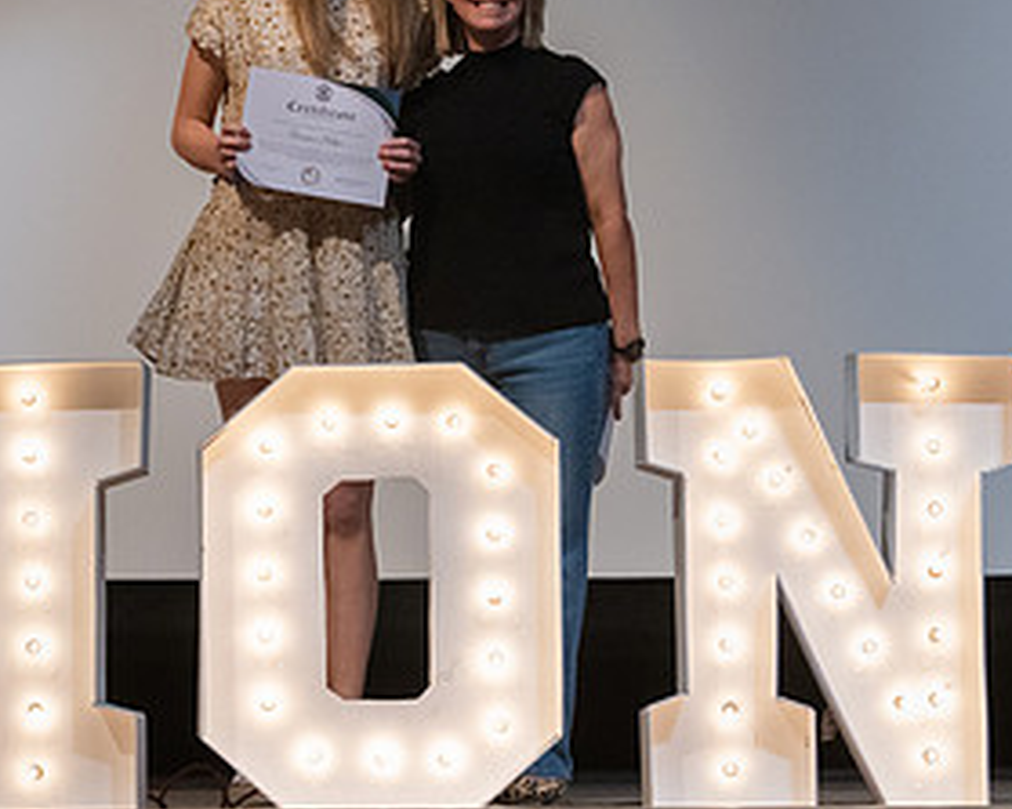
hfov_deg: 11.8
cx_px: 372
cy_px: 75
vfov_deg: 9.4
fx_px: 4880
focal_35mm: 163
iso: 5000
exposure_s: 1/320
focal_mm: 72
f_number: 4.5
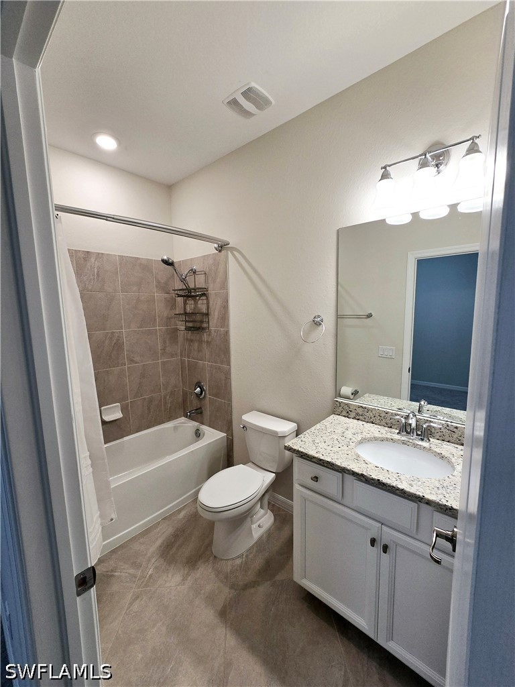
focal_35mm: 13
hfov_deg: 89.9
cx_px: 258
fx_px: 258
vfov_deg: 106.2
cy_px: 344
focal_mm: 2.2
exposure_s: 1/120
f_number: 2.2
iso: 100
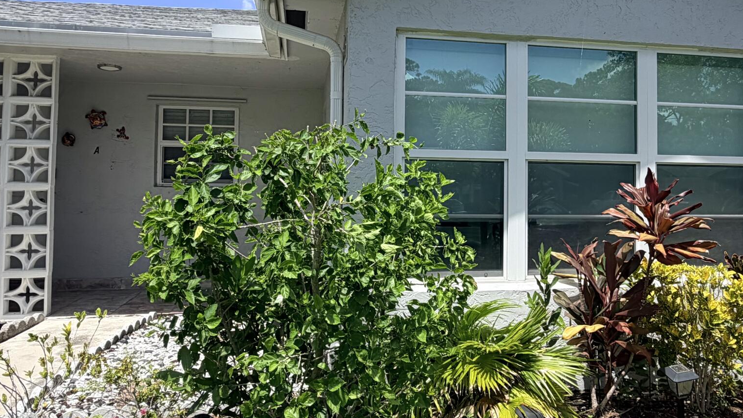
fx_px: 591
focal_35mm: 30
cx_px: 420
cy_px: 170
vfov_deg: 38.8
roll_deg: -0.5
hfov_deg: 64.0
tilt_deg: +1.1
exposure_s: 1/770
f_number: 2.2
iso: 25
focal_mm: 2.22
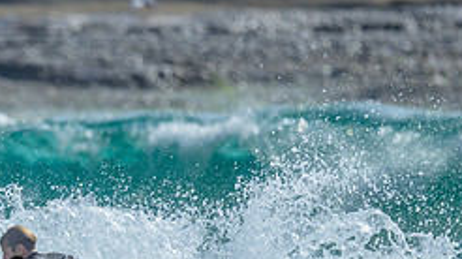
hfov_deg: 1.1
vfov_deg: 0.6
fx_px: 24203
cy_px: 269
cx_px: -4
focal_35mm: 1977
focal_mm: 800
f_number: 6.3
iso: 180
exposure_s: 1/2000
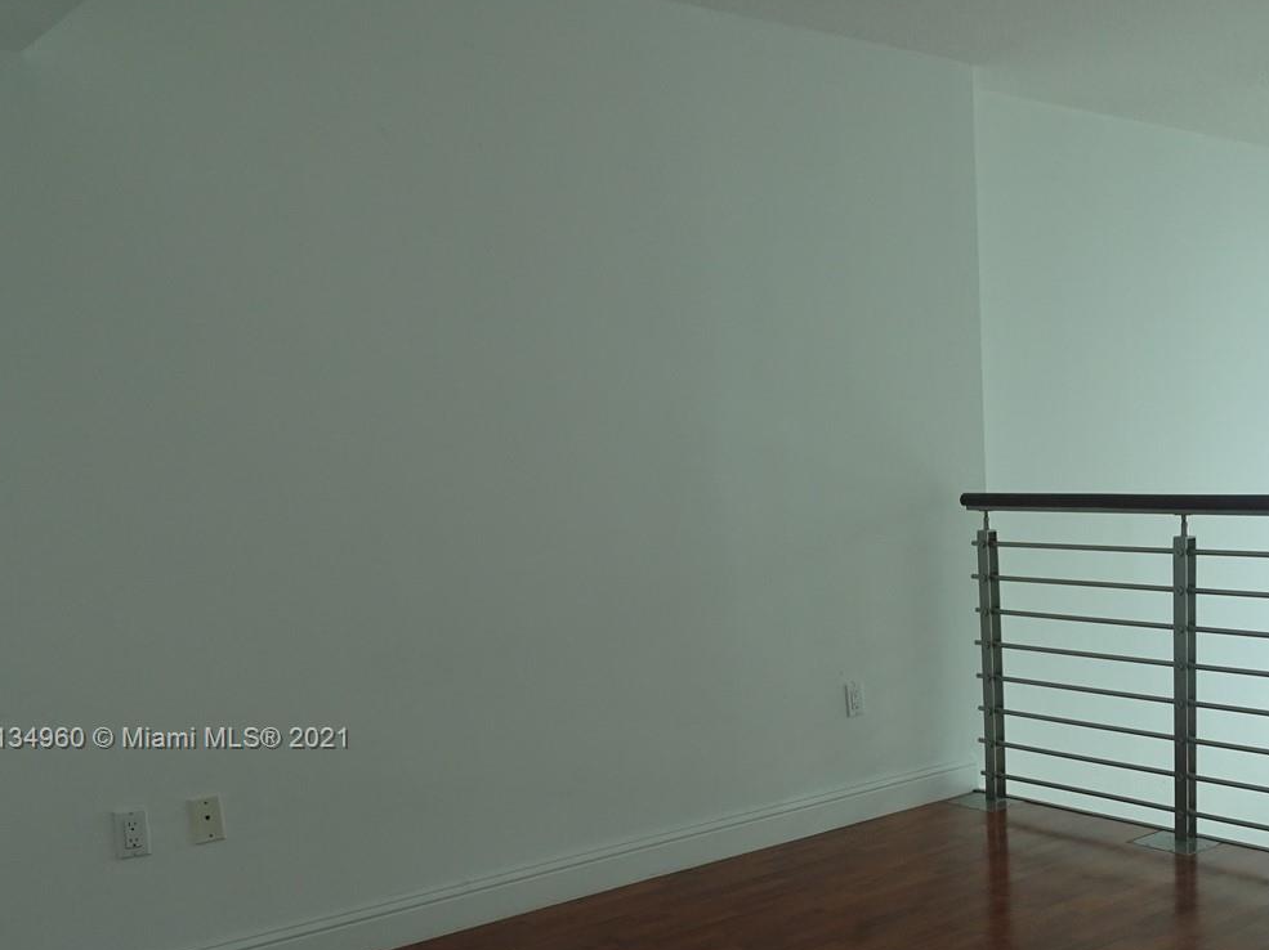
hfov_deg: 46.0
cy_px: 740
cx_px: 969
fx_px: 1429
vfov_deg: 35.8
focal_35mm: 39
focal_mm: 4.1
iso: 80
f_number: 3.5
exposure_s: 1/80
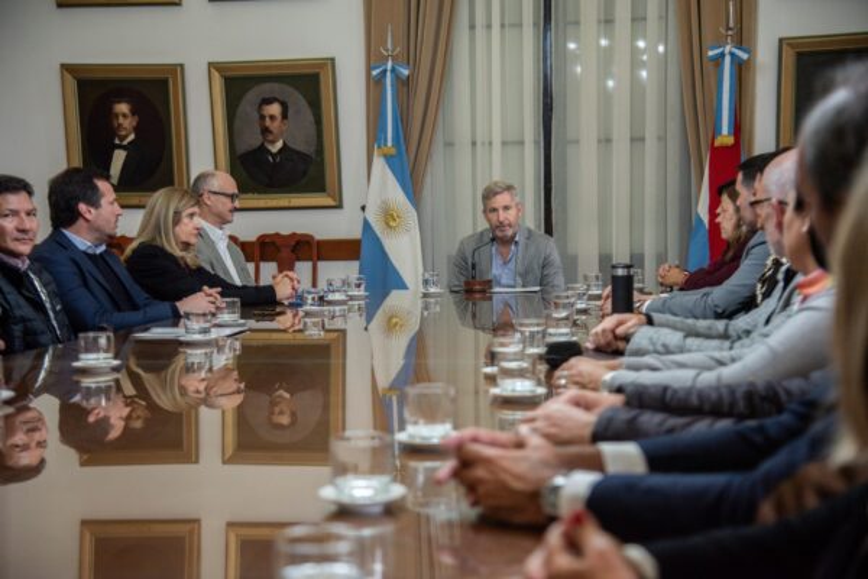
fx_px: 1398
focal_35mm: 58
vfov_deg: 23.4
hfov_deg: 34.5
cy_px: 290
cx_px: 434
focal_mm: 58
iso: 1250
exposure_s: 1/250
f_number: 4
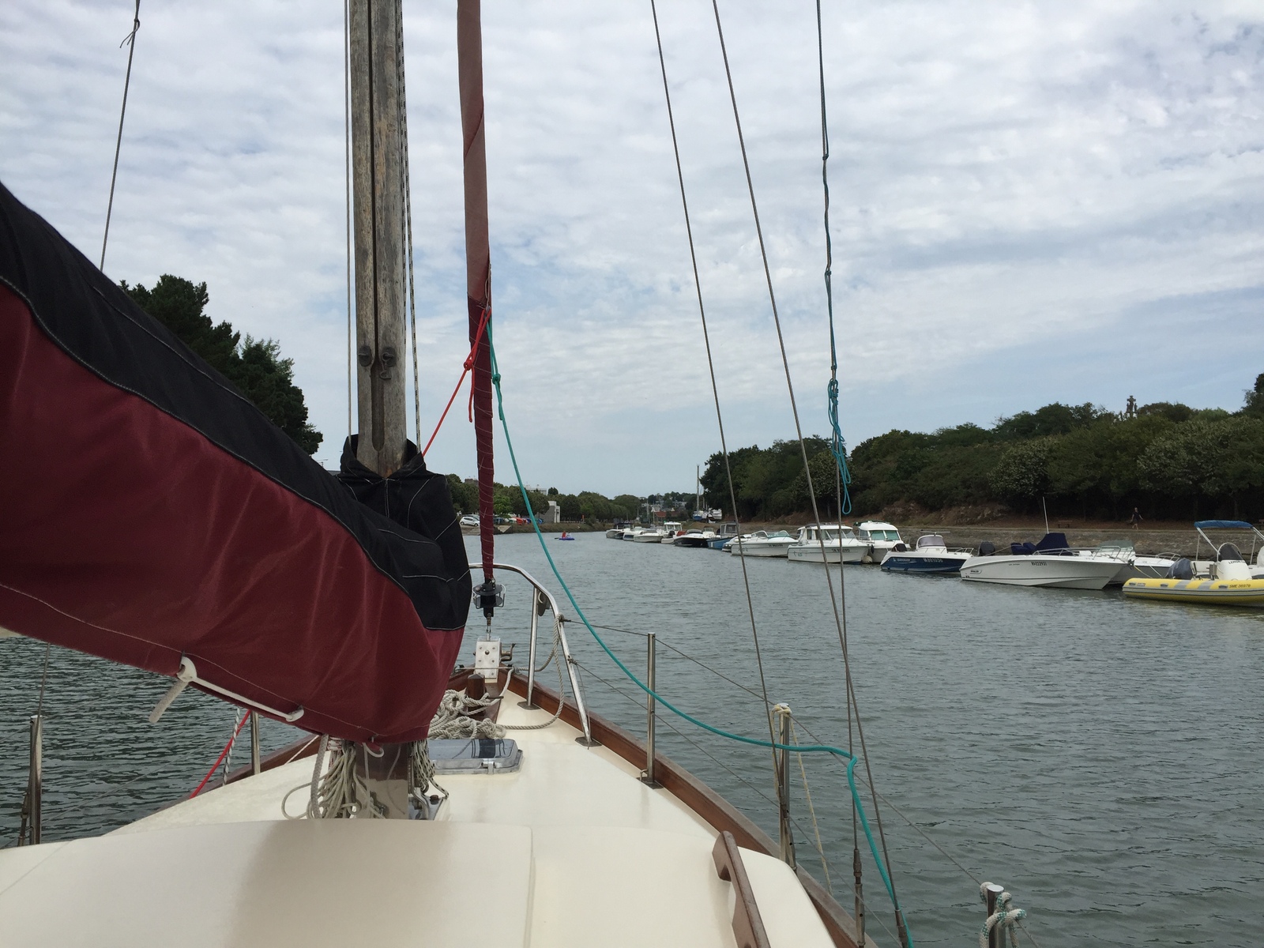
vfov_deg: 48.2
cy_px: 474
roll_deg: -0.9
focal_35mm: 29
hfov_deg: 61.7
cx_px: 632
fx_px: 1059
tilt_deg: +3.3
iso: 32
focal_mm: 4.15
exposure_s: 1/2326
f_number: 2.2
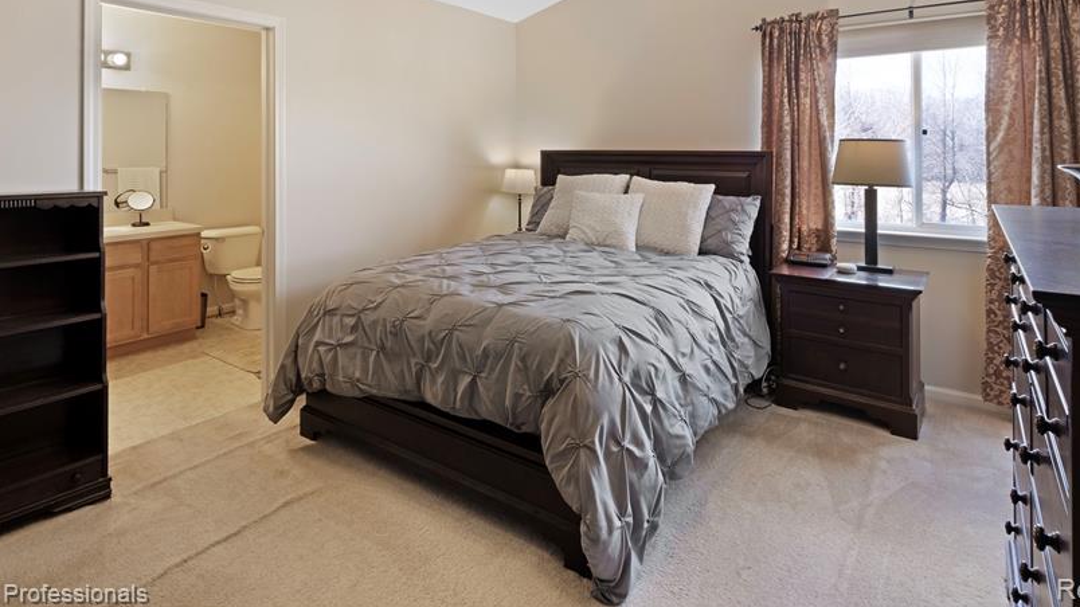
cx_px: 505
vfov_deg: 53.4
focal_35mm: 20
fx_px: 573
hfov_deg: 86.5
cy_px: 153
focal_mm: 10
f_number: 7.1
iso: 400
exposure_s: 1/3
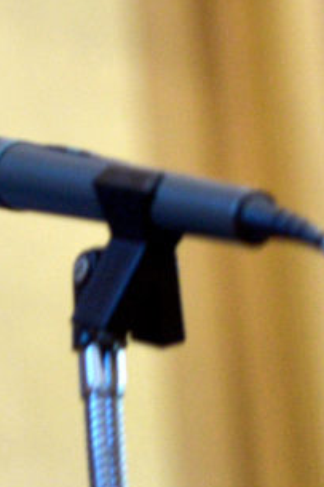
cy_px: 98
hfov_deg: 3.6
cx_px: -334
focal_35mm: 376
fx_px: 5081
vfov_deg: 5.5
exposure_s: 1/100
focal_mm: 112
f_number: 2.8
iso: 2200
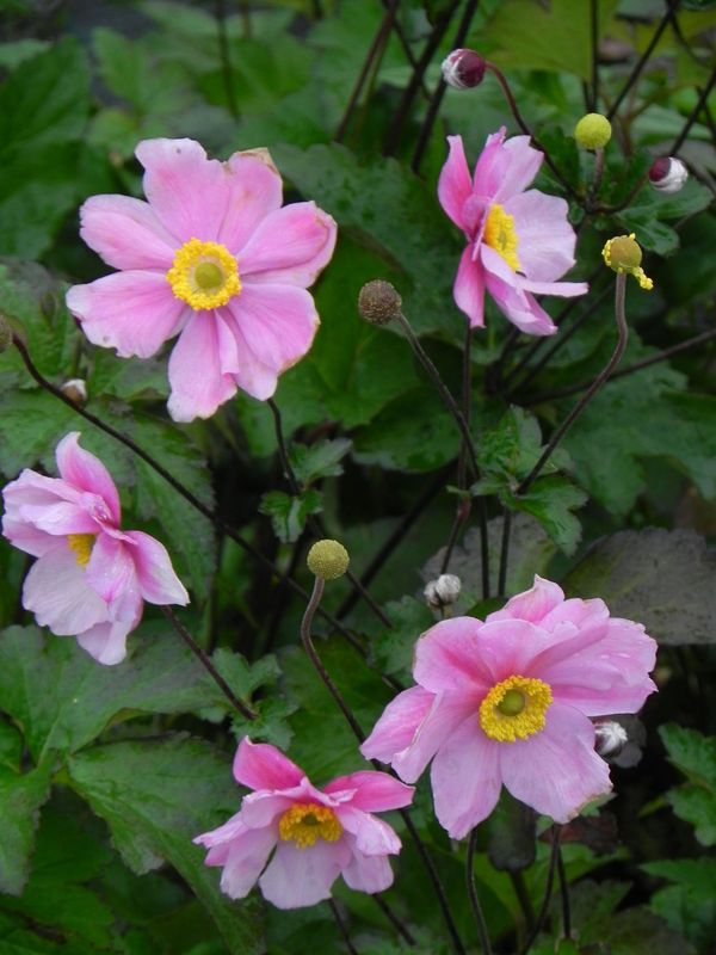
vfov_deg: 6.8
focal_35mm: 291
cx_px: 358
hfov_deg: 5.1
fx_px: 8025
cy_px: 478
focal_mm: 51.8
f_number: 5
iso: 160
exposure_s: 1/80
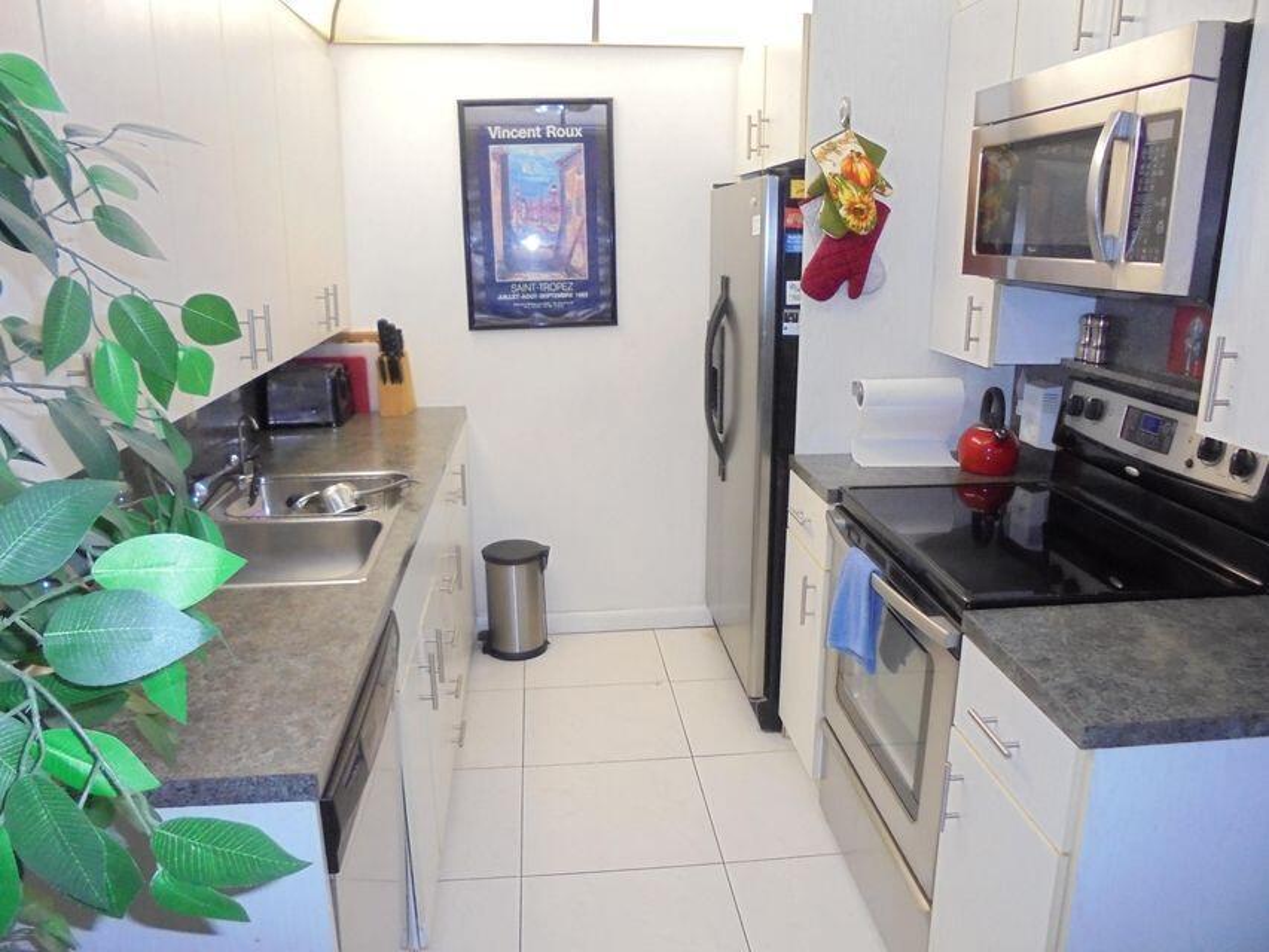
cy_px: 476
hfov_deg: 67.3
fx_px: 953
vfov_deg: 53.1
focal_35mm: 26
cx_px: 634
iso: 400
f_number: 3.5
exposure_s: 1/30
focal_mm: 4.6
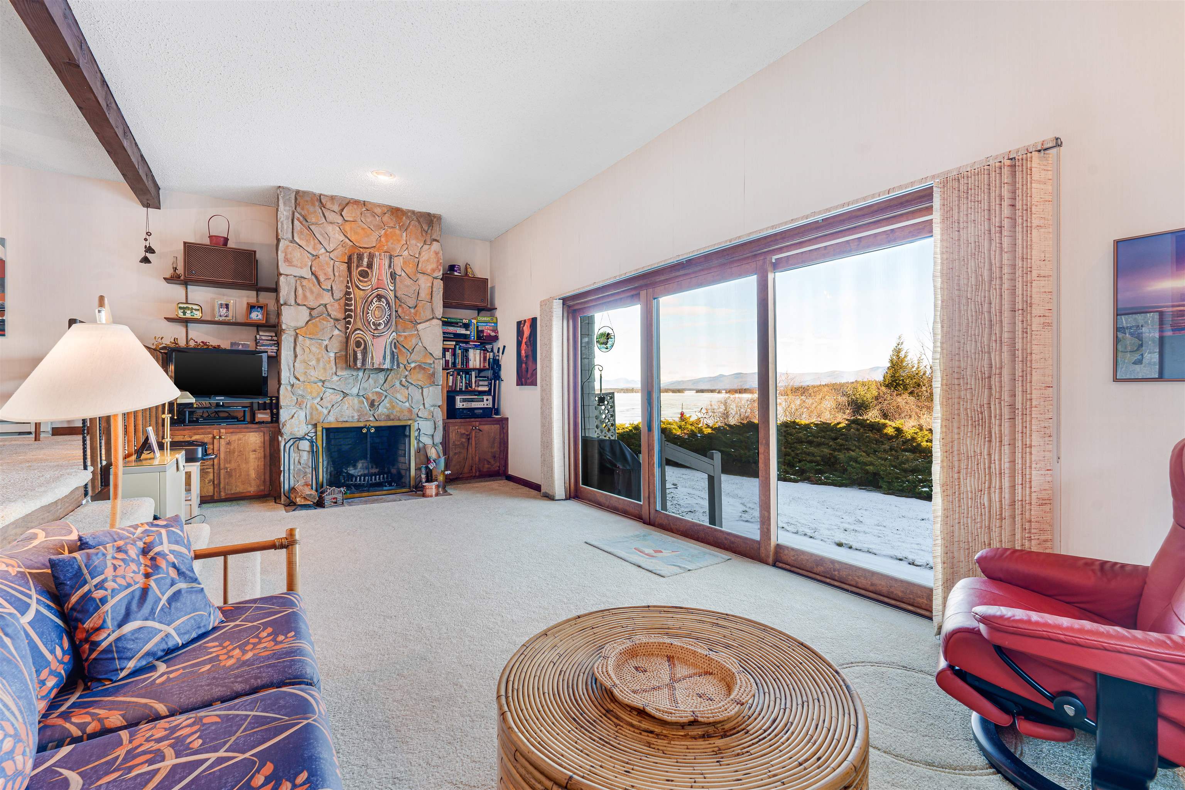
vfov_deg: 73.7
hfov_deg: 96.7
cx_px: 592
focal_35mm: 16
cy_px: 395
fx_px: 527
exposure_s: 2
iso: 100
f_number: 9
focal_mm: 16
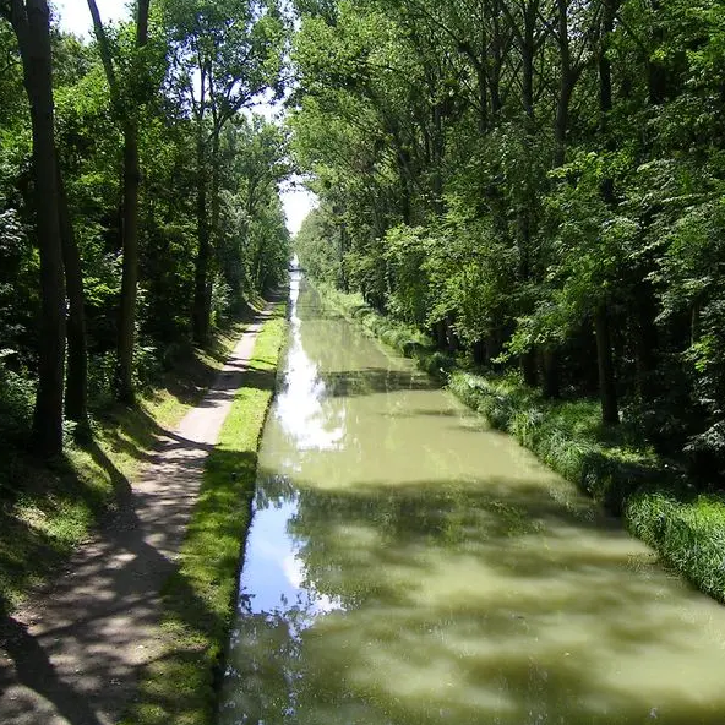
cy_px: 360
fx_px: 1019
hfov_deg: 39.1
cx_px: 400
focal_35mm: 43
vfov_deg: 39.2
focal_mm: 5.6
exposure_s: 1/138
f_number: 4.8
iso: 50
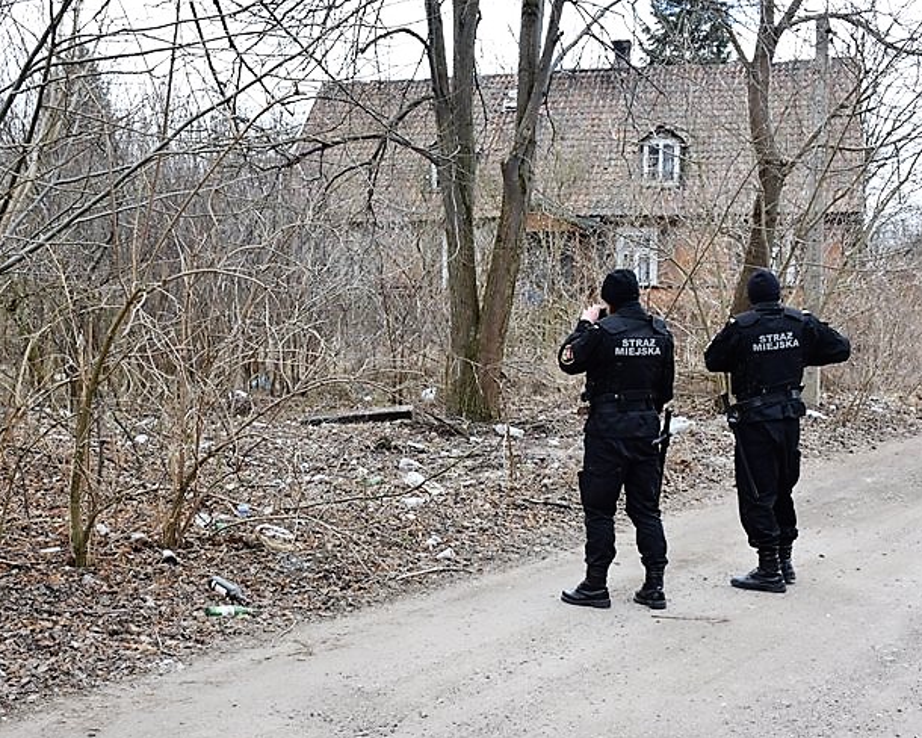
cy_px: 374
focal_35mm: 45
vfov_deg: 33.4
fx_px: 1228
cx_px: 432
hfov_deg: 41.1
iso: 400
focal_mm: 26
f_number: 8
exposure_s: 1/250
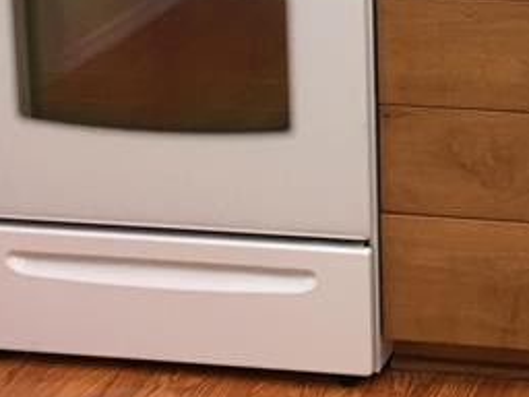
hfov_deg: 16.3
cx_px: 643
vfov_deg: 12.4
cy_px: -128
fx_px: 1773
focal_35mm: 116
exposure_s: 1/15
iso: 32
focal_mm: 4.15
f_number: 2.2
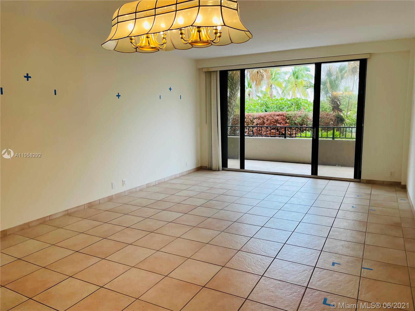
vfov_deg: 53.1
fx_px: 312
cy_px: 156
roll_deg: +0.9
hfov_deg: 67.3
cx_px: 208
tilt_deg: -8.2
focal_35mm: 26
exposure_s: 1/161
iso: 32
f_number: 1.6
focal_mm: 4.2
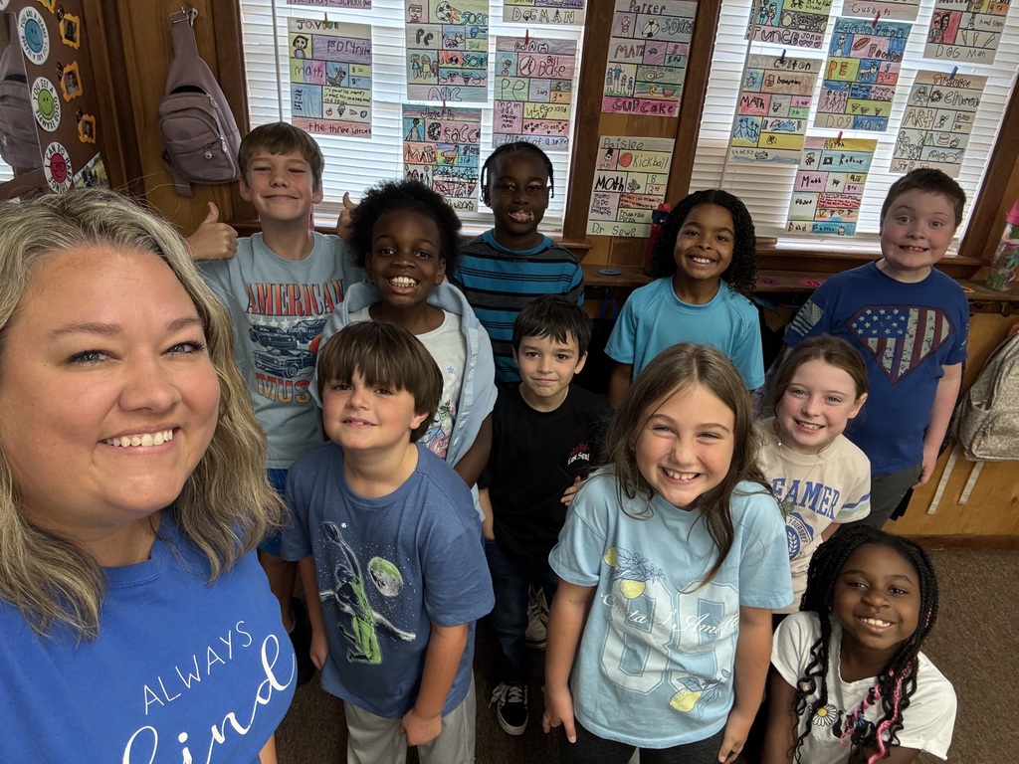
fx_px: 677
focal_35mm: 23
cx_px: 510
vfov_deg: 58.9
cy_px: 382
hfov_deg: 73.9
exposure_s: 1/60
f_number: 1.9
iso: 125
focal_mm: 2.69
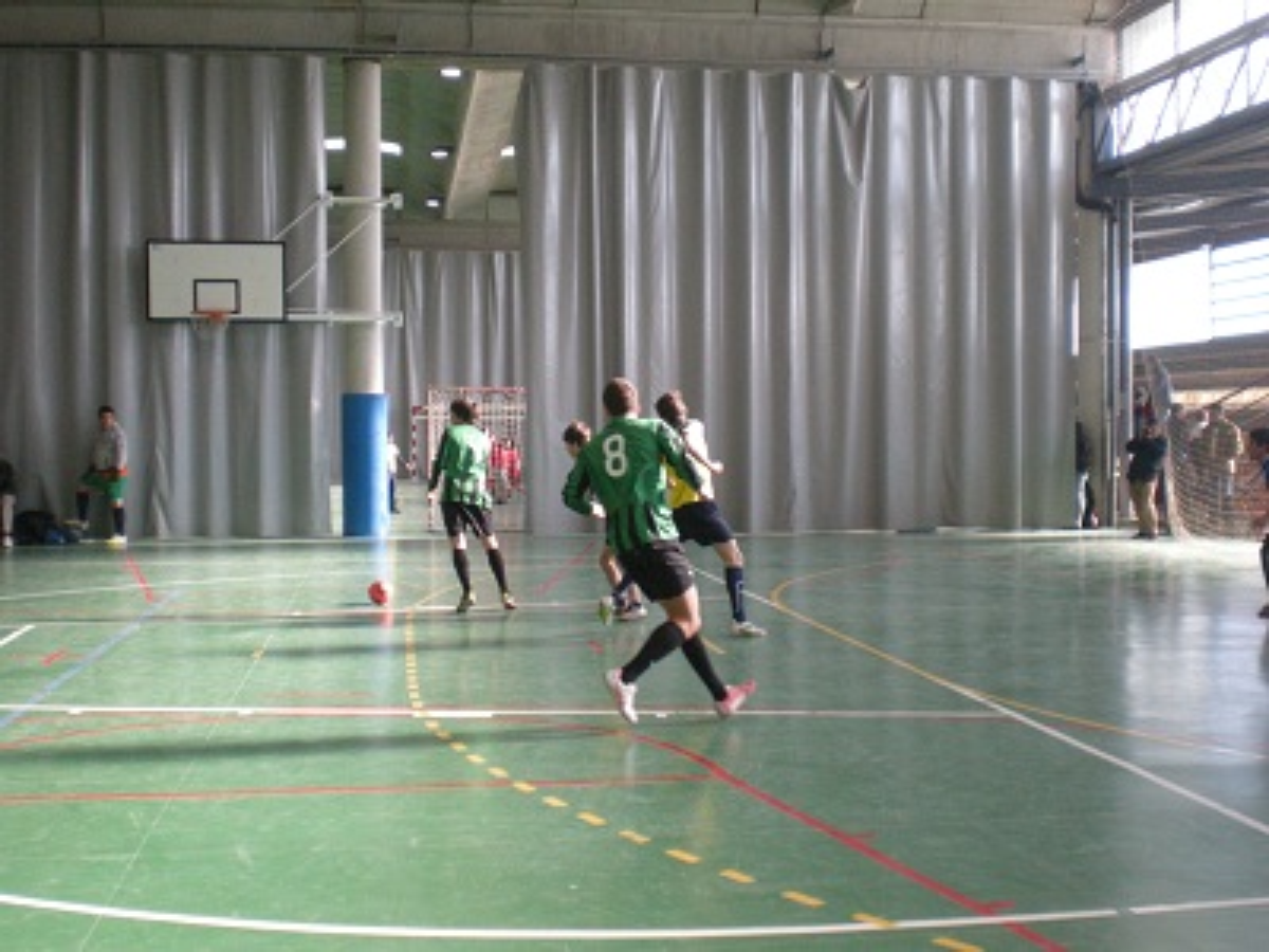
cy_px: 476
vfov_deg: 32.9
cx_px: 634
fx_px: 1613
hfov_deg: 42.9
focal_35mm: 44
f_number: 3.5
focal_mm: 7.4
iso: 312
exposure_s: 1/244
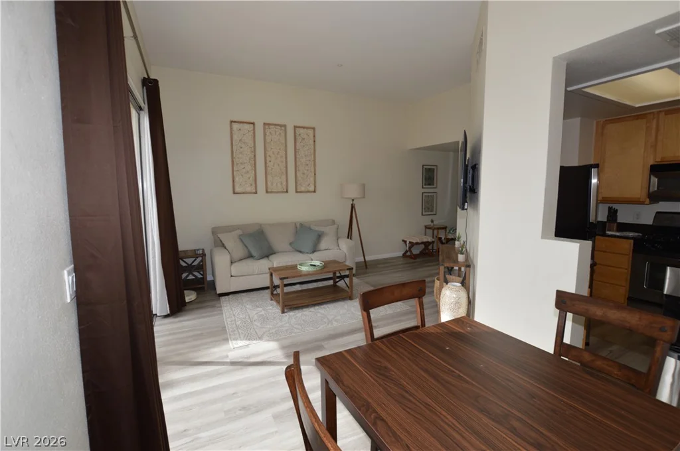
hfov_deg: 100.5
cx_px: 340
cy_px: 226
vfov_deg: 77.2
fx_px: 283
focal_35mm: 15
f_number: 5.6
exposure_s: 1/125
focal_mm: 10
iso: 140
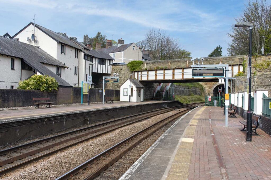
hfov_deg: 53.1
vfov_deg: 36.8
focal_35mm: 36
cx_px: 136
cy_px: 90
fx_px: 271
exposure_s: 1/500
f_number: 11
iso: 400
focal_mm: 24
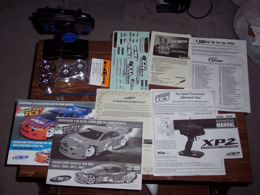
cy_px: 98
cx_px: 130
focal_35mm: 52
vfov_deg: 28.0
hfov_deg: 36.8
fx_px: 391
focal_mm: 10.7
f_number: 3.4
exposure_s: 1/60
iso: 100
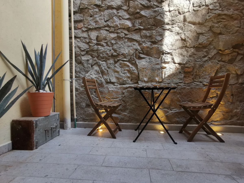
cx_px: 122
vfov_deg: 74.7
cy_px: 92
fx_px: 120
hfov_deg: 91.0
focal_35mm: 17
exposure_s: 1/120
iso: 200
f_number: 2.2
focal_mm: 2.35
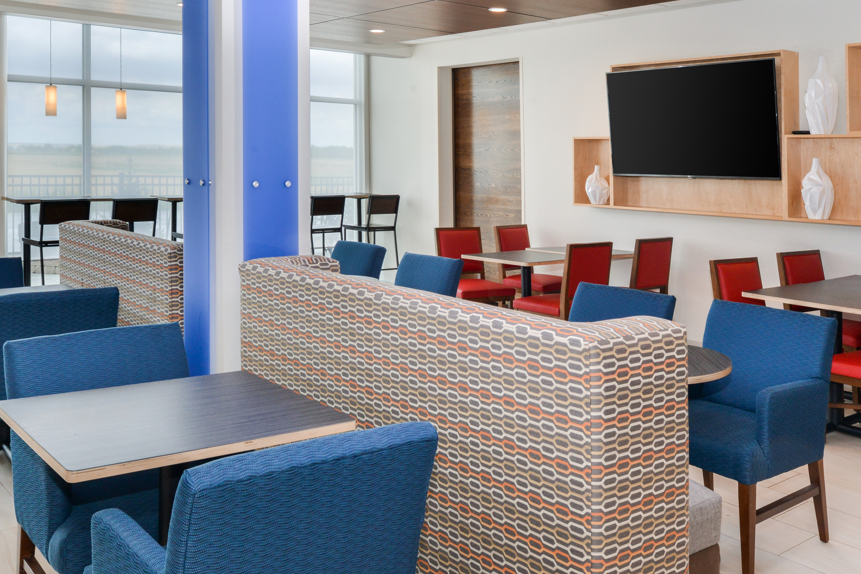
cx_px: 451
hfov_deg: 54.4
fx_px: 837
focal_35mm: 35
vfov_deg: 37.8
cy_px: 252
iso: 640
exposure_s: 1/60
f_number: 13
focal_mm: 24
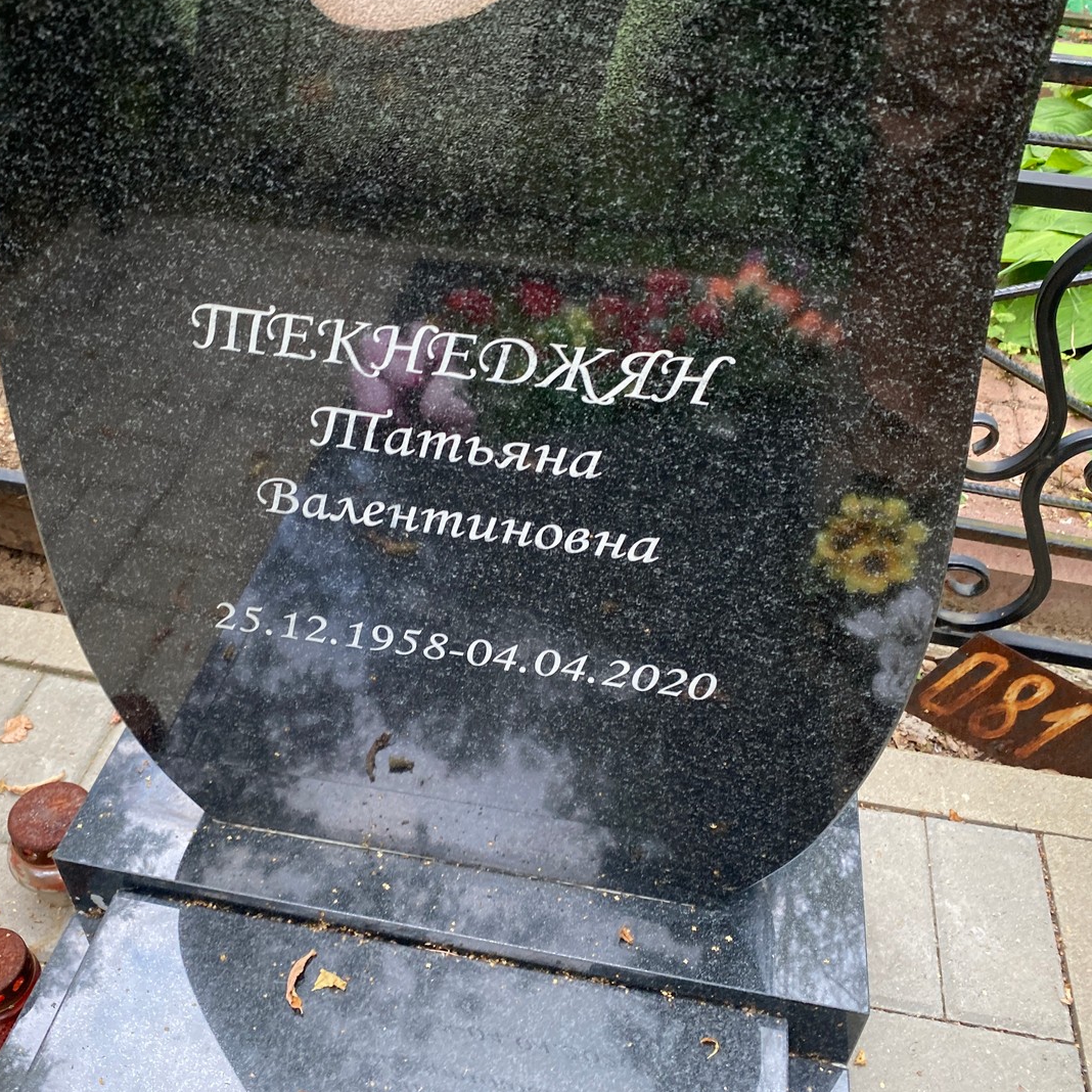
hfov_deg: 52.5
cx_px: 495
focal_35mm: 31
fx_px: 1106
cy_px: 543
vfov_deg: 52.5
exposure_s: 1/114
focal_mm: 4.25
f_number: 1.8
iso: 125
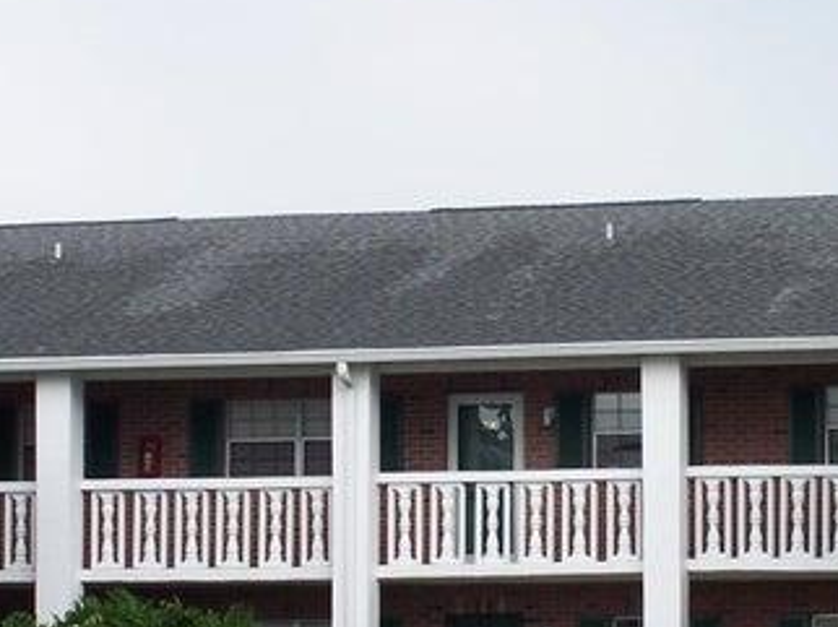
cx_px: 580
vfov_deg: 9.1
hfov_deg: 12.1
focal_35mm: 163
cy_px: 502
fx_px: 3943
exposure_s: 1/180
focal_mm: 13.7
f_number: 3.2
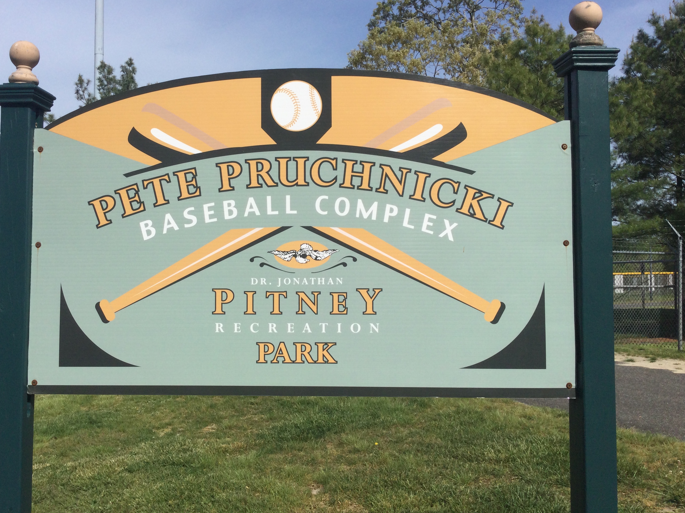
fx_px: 732
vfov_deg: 38.6
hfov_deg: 49.9
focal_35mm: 37
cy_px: 239
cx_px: 286
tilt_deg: +2.5
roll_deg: -1.4
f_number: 2.4
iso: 25
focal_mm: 3.3
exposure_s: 1/1942
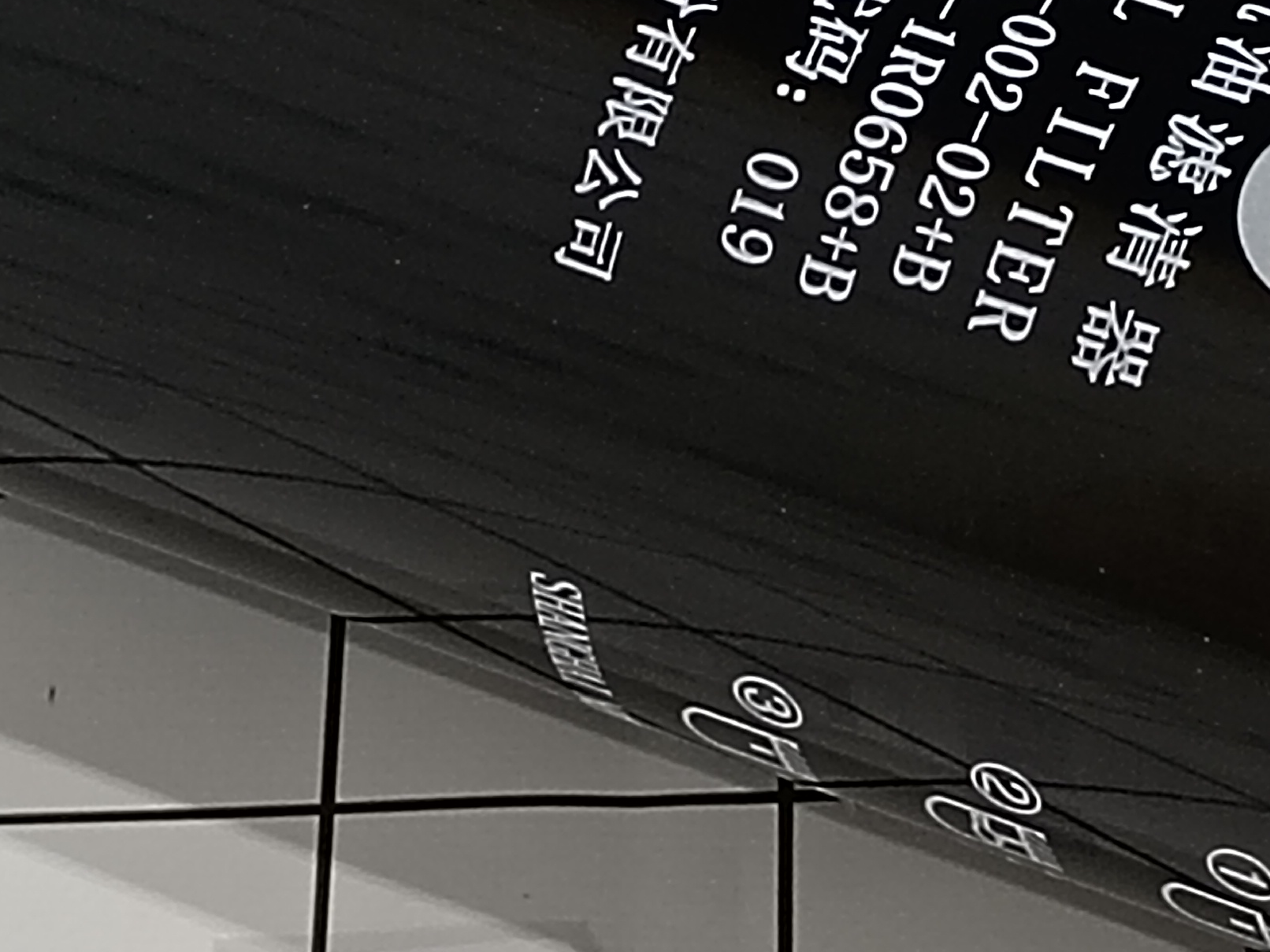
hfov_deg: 10.2
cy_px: 628
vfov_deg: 7.7
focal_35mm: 194
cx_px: 865
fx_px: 7118
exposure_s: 1/50
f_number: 1.9
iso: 404
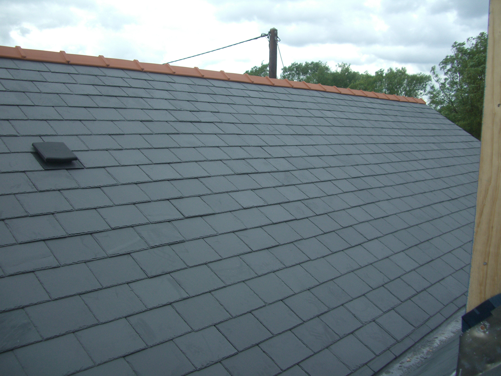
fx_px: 550
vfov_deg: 37.7
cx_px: 250
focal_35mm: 38
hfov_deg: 49.0
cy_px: 188
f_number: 2.8
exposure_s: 1/500
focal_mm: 7.9
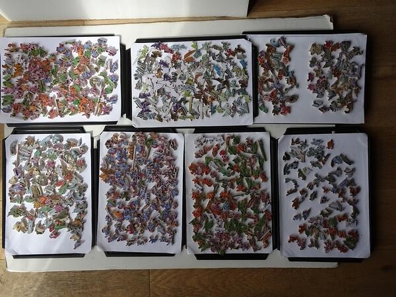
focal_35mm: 31
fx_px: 355
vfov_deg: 45.4
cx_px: 198
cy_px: 148
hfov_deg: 58.4
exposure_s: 1/400
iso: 100
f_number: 4
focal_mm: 5.26
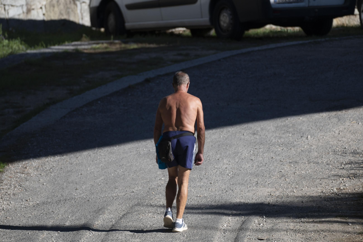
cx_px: 182
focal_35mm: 500
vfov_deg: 2.7
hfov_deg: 4.1
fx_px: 5039
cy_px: 121
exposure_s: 1/800
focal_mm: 500
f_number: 5.6
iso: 200
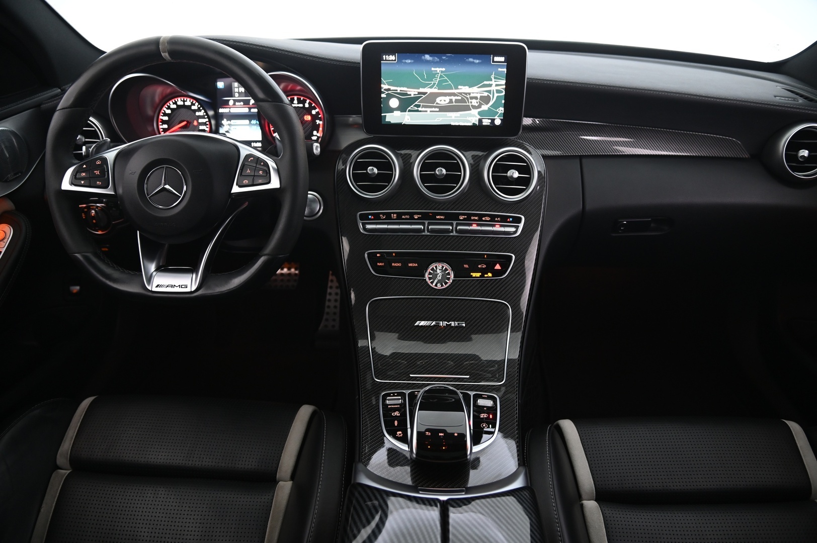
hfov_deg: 73.8
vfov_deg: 53.1
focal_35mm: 24
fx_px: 544
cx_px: 408
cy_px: 272
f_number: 4
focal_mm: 24
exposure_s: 1/15
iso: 2000
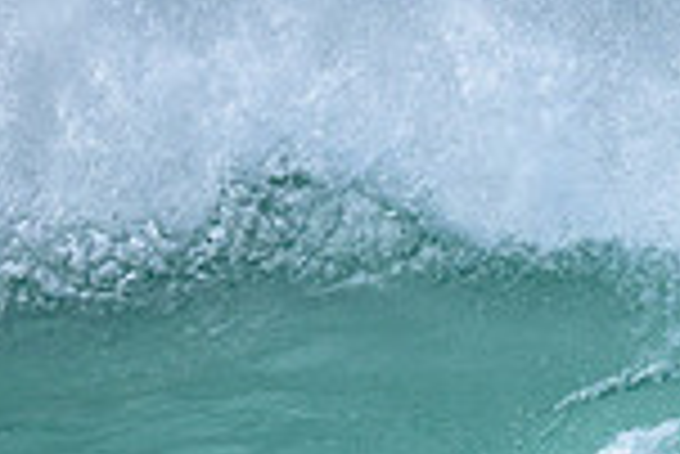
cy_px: 677
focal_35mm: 3097
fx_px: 58554
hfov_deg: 0.7
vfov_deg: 0.4
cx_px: 1156
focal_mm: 800
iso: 400
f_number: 6.3
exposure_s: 1/2000
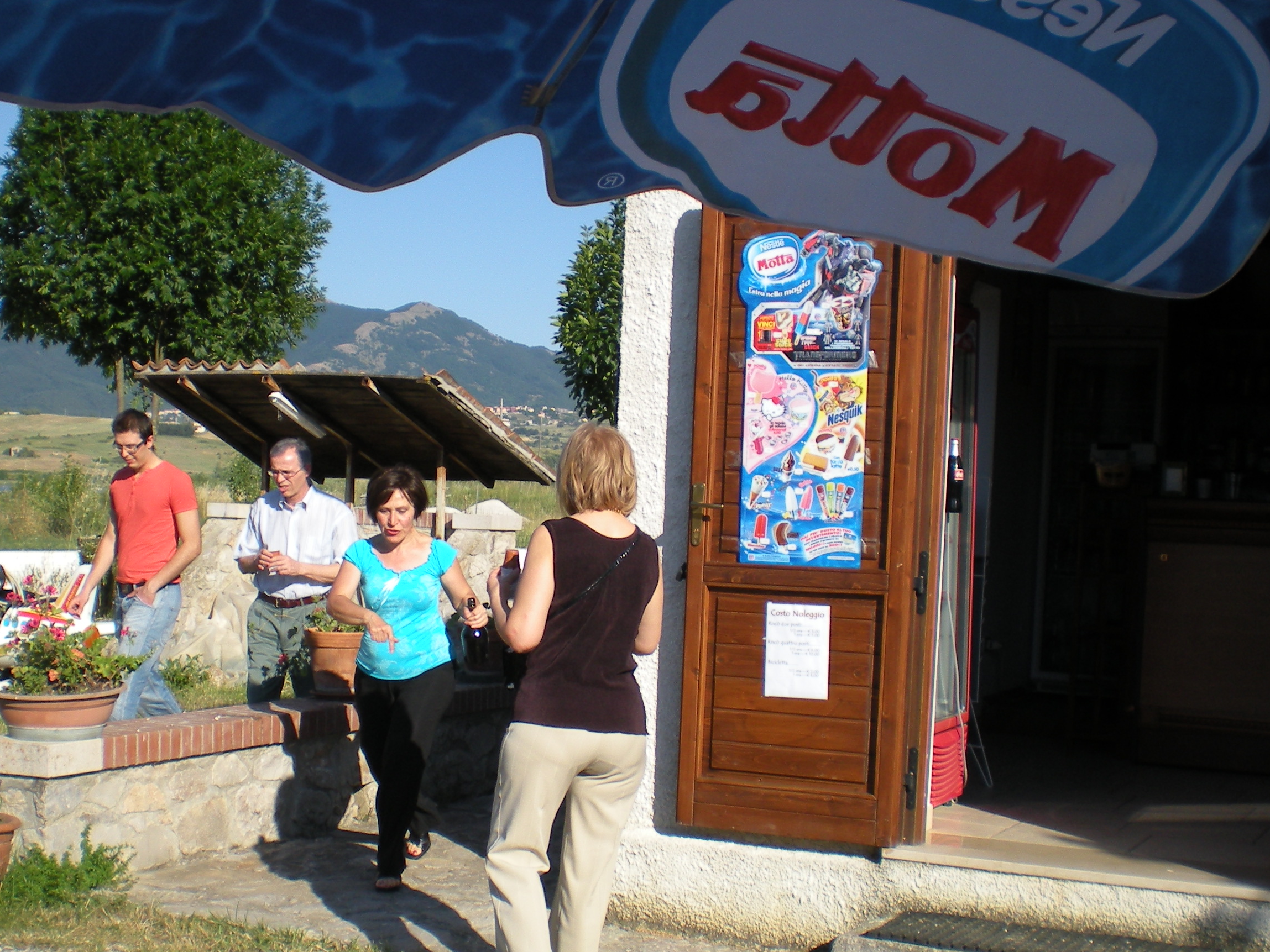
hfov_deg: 35.5
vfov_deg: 26.9
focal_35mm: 54
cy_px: 602
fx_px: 1981
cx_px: 558
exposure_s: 1/452
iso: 64
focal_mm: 6.3
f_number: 4.6
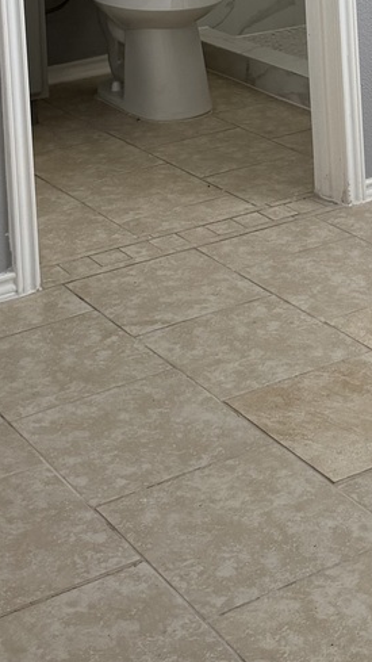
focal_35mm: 77
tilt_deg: -5.6
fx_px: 1350
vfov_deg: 24.8
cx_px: 229
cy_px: -139
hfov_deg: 15.7
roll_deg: +2.8
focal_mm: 6.76
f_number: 1.78
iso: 200
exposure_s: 1/89
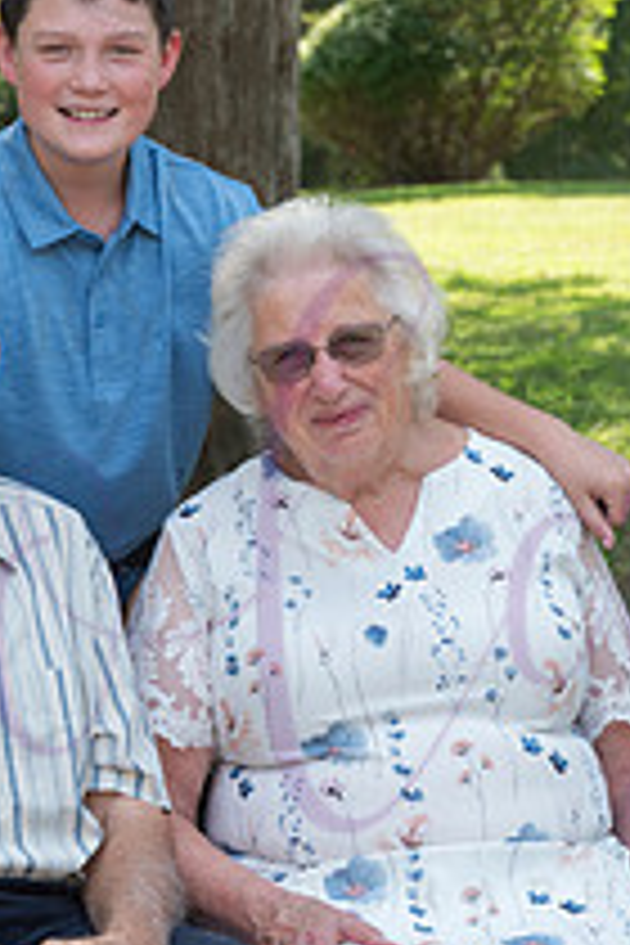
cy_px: 320
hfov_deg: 7.5
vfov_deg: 11.3
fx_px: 4777
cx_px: 166
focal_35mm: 182
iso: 500
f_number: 8
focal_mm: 85
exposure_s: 1/160
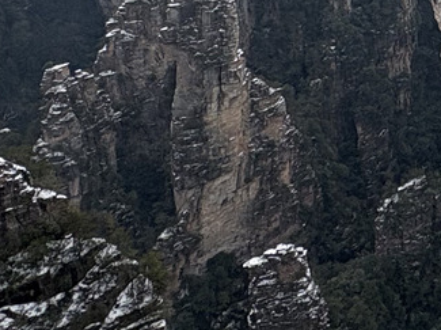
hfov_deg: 24.5
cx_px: 579
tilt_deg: -7.6
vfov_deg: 18.1
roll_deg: +0.6
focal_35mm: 69
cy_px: -215
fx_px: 878
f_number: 2.2
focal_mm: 2.22
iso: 50
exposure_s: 1/1449
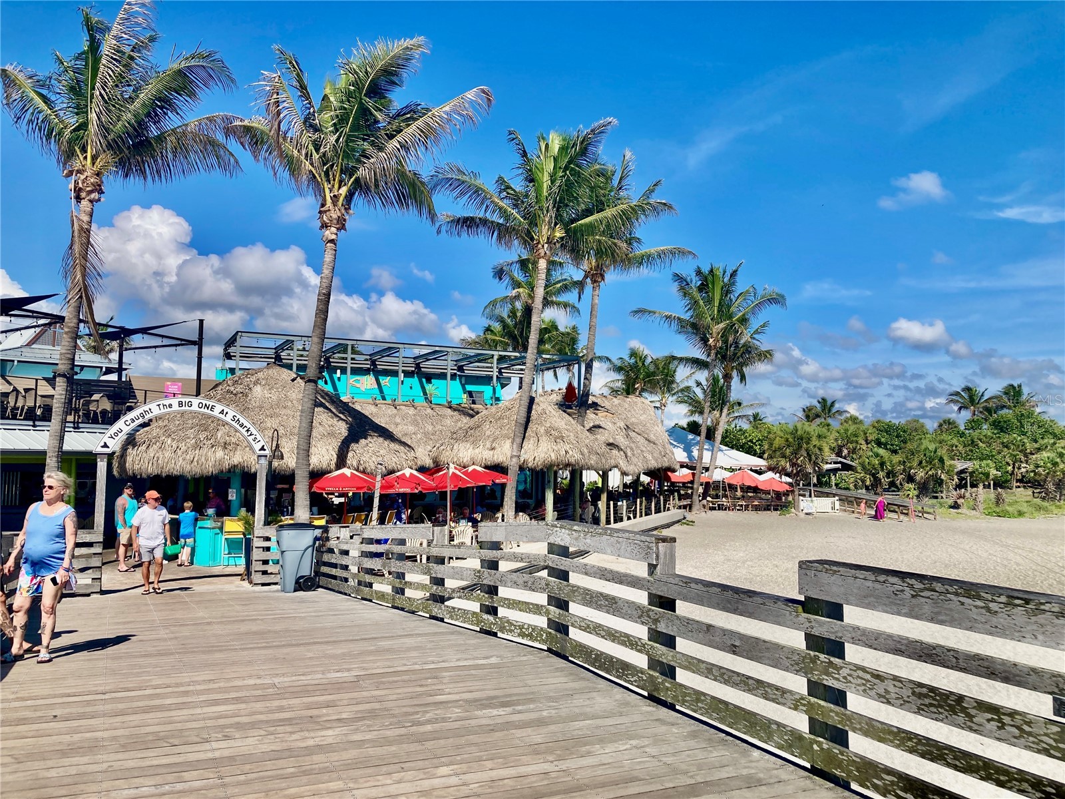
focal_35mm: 28
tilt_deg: +3.4
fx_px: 861
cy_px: 400
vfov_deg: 49.7
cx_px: 532
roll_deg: -0.5
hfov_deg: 63.4
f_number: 1.8
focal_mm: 3.99
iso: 20
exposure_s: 1/2825
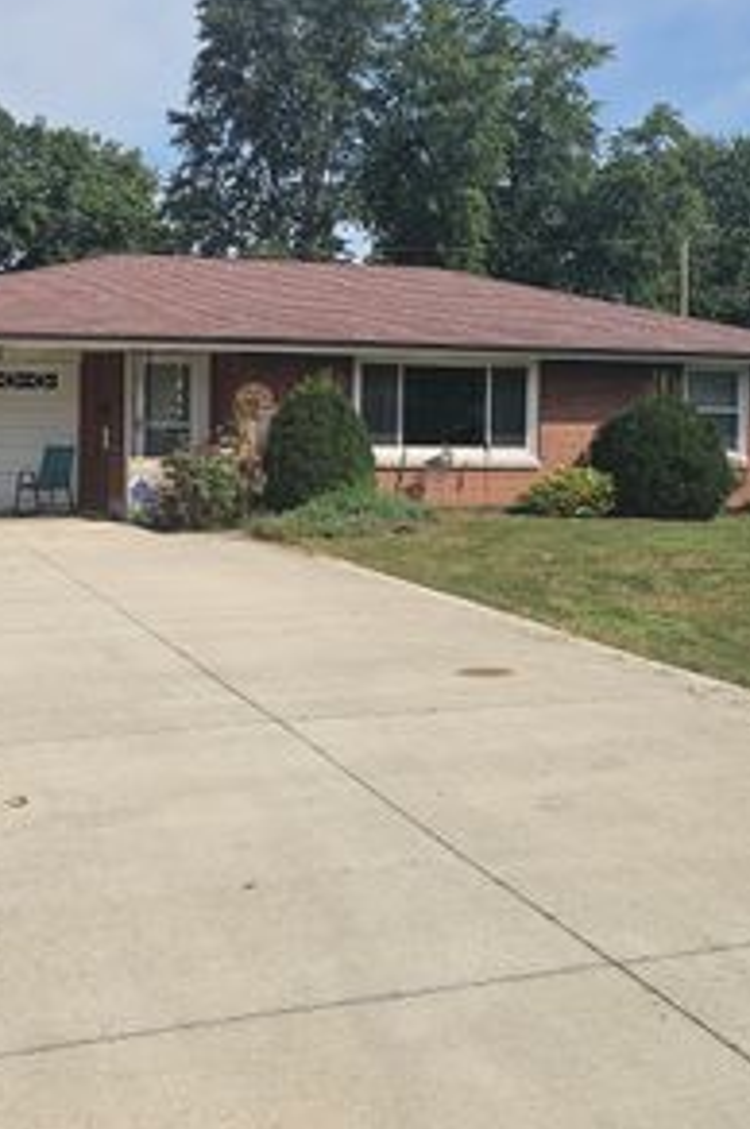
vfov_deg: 47.1
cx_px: 259
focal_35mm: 41
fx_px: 1284
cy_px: 439
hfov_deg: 32.3
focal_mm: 6.3
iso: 10
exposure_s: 1/1525
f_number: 1.7
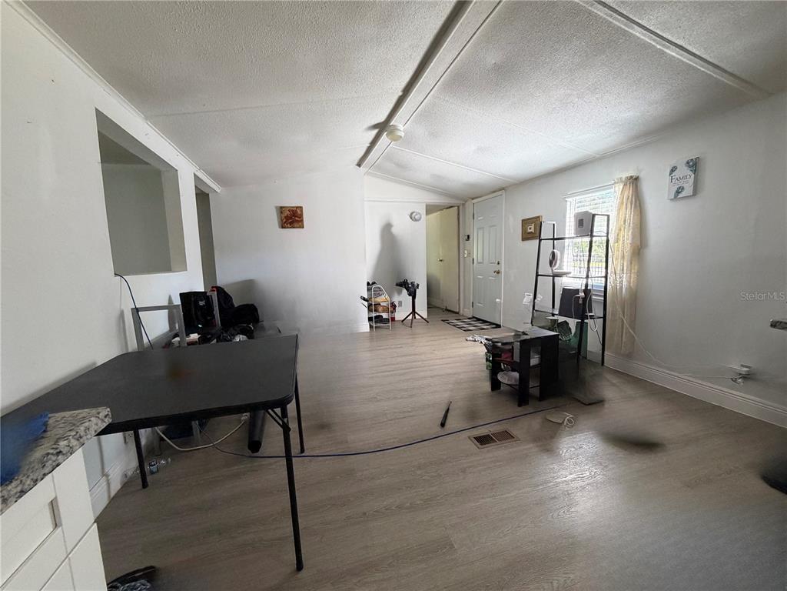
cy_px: 296
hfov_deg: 102.1
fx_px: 318
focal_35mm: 14
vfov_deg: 85.7
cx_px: 394
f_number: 2.2
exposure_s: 1/60
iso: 250
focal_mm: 2.22
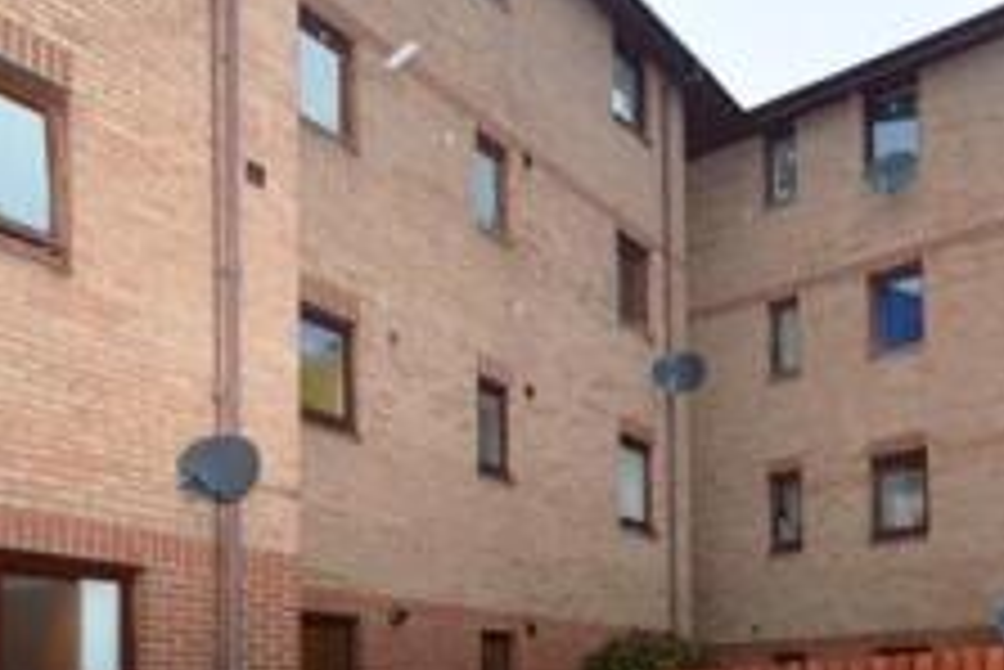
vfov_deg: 36.4
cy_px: 690
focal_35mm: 32
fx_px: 893
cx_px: 671
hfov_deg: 57.4
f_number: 8
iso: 800
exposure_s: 1/60
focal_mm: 10
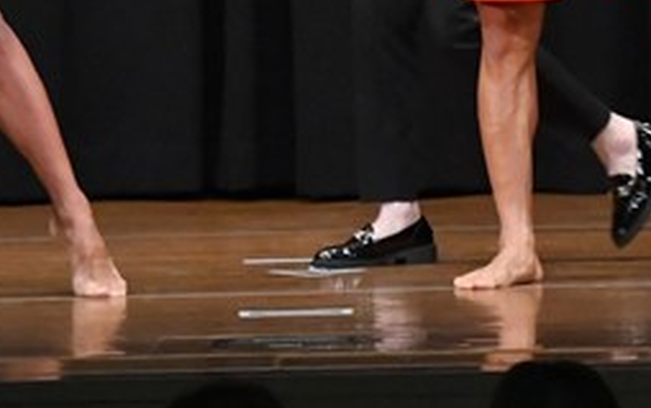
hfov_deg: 3.6
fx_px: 10330
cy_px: -231
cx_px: 811
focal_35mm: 582
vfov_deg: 2.3
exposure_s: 1/400
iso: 8000
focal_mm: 125
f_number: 5.6
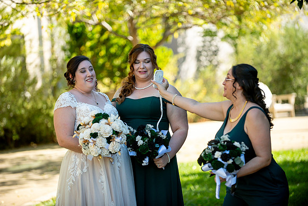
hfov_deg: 13.7
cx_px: 154
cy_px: 103
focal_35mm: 150
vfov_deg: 9.2
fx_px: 1284
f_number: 2.8
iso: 400
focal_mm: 150
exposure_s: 1/2000
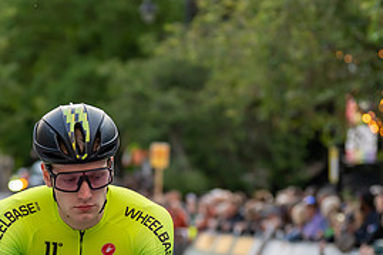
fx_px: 2094
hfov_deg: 10.4
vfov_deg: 7.0
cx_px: 74
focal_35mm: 197
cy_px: 194
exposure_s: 1/800
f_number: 2.8
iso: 1000
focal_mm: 74
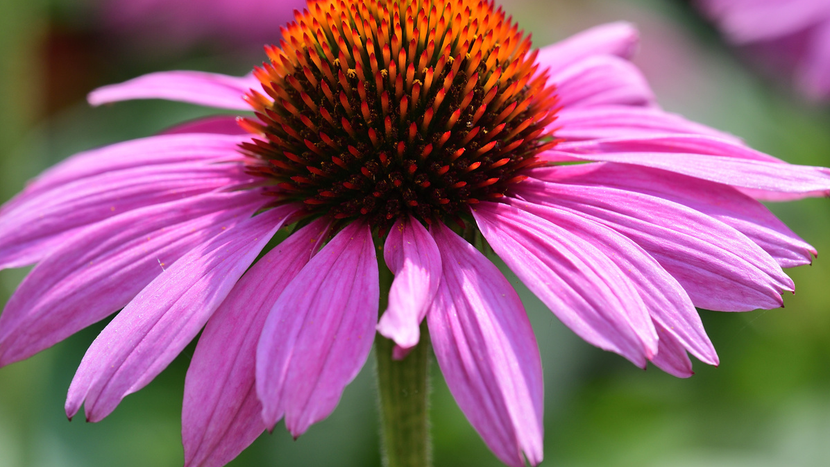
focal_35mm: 473
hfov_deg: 4.6
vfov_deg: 2.6
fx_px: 10411
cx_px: 416
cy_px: 192
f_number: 8
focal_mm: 300
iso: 220
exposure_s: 1/320
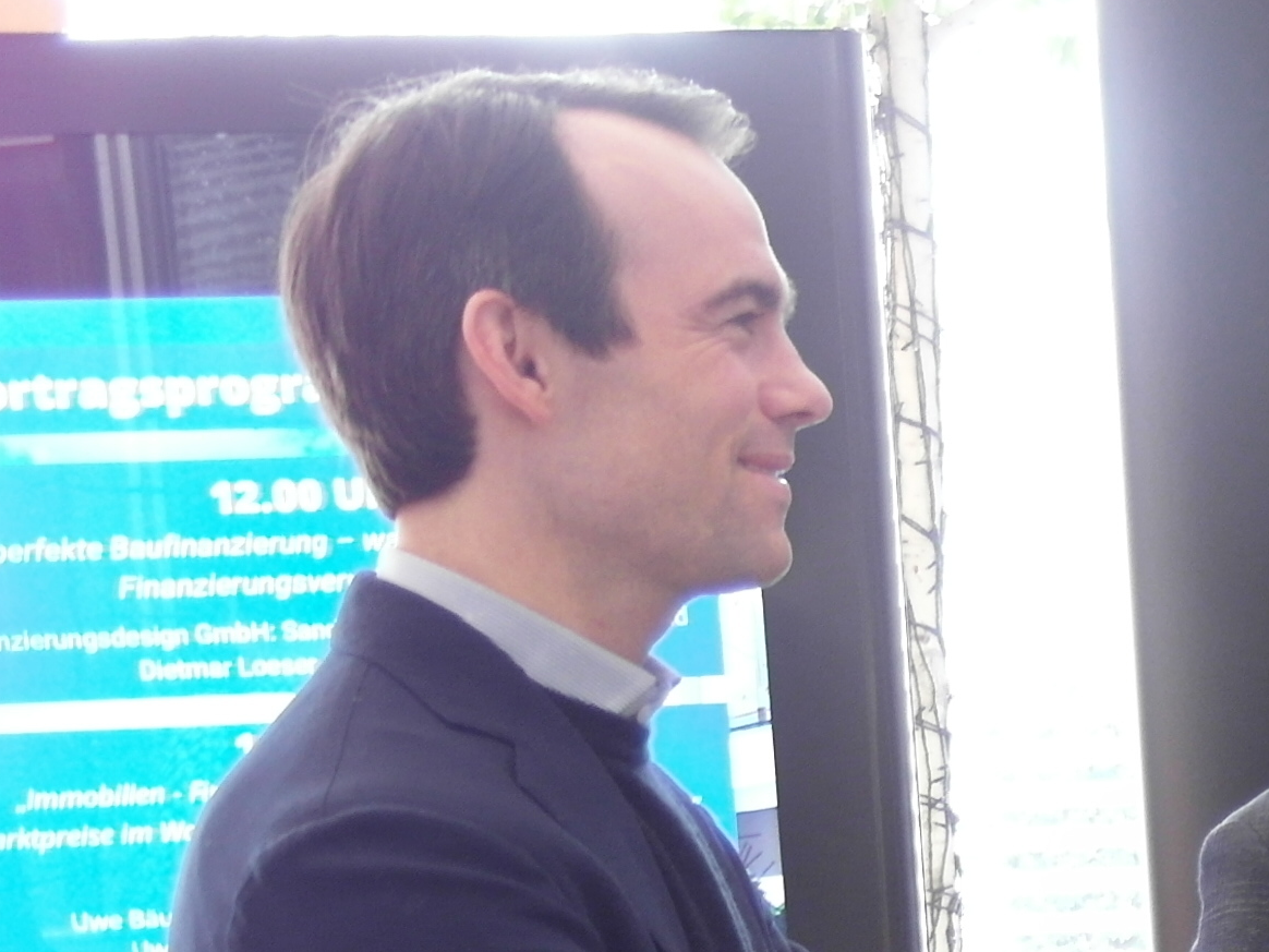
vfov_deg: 15.5
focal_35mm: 94
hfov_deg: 18.3
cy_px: 932
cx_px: 1946
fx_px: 3446
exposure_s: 1/30
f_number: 2
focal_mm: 6.5
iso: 200
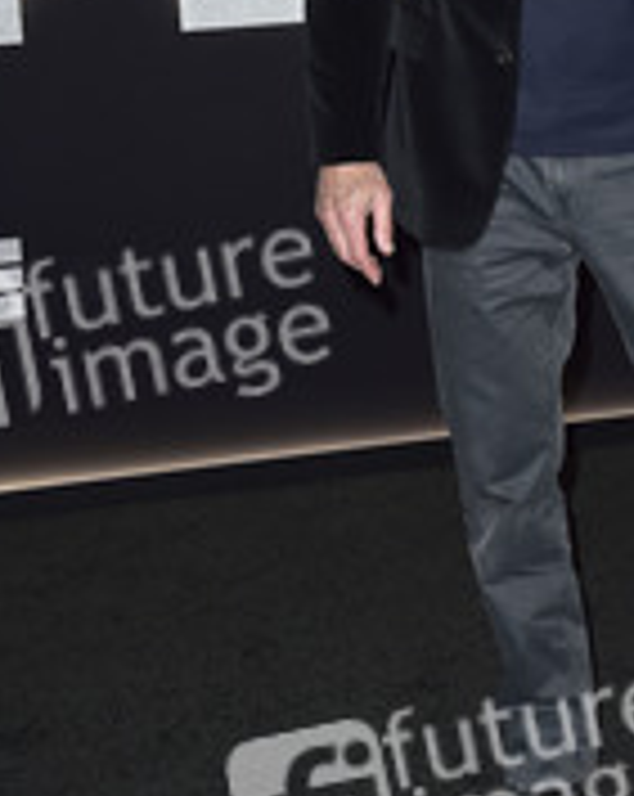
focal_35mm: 102
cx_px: 591
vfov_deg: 18.6
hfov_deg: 14.9
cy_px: 112
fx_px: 2399
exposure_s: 1/250
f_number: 6.3
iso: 500
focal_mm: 48
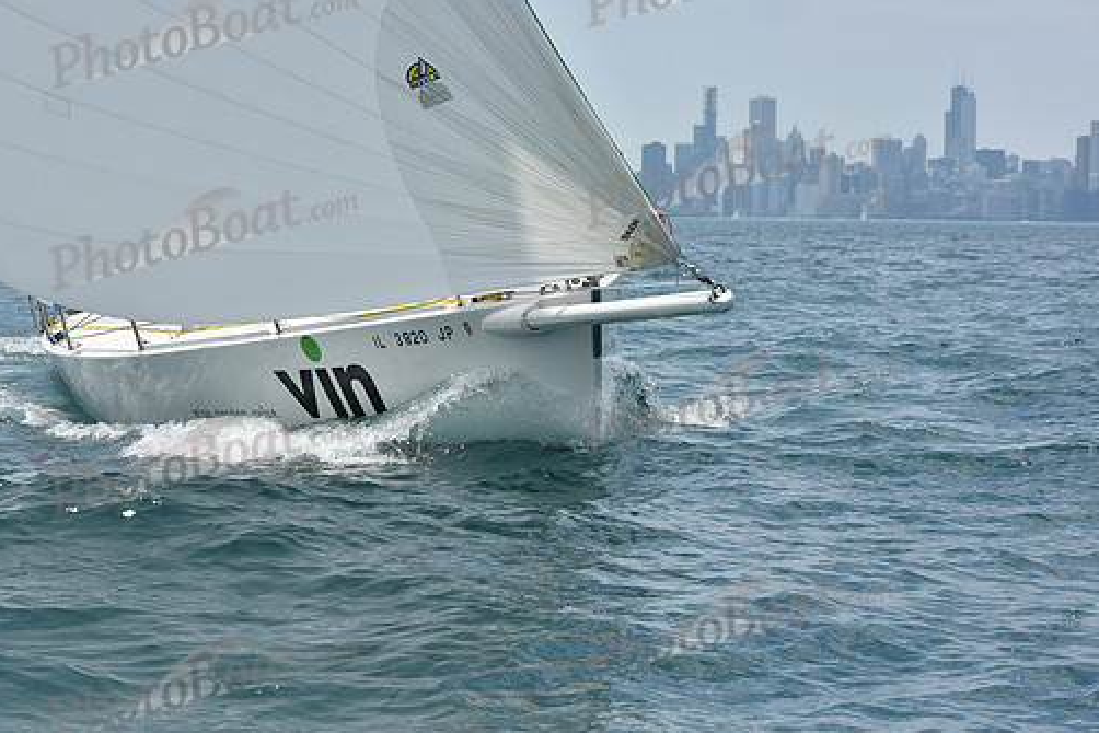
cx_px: 473
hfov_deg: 19.6
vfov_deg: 13.2
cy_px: 316
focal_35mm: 104
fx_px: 3176
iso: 250
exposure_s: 1/1250
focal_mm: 90
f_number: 8
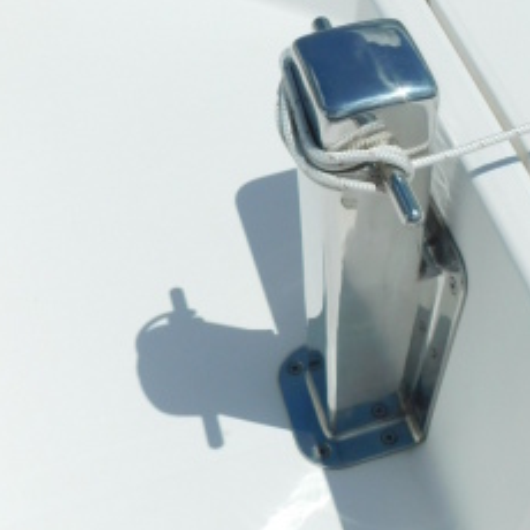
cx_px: 378
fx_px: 918
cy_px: 233
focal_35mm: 53
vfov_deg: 32.2
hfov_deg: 31.8
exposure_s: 1/1500
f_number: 6
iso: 125
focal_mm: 4
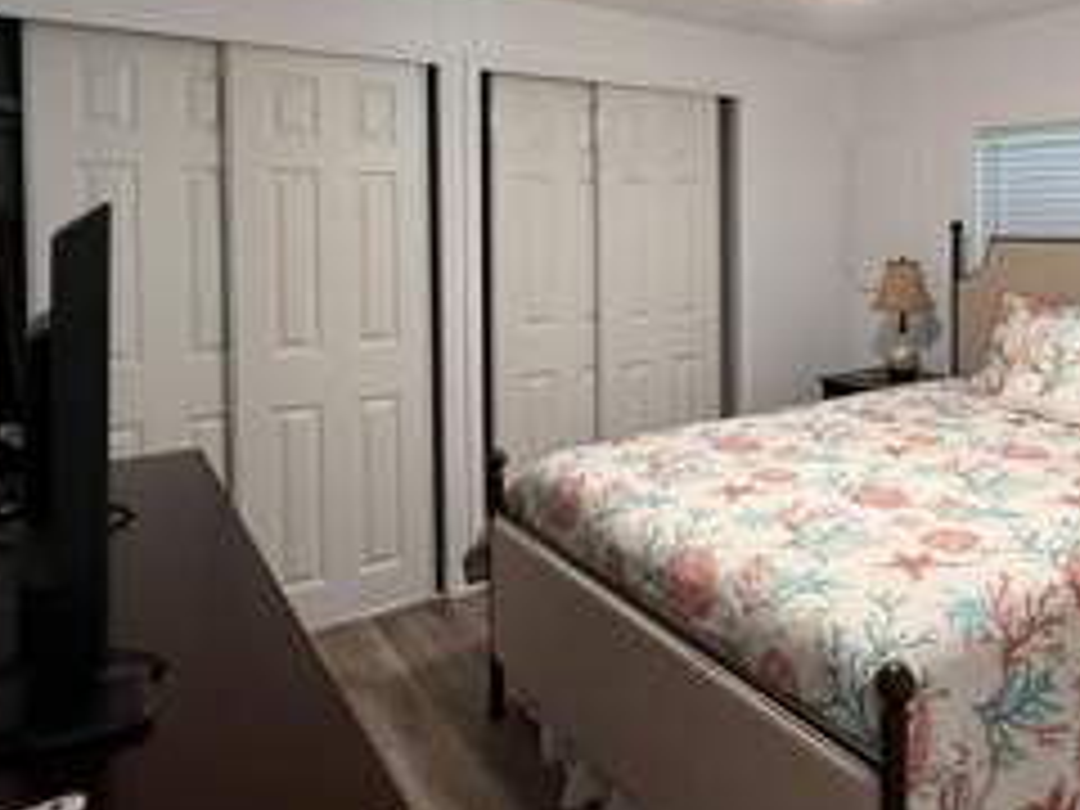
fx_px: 874
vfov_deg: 48.5
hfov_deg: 60.4
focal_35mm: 28
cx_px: 792
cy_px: 238
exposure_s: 1/60
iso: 250
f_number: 2.2
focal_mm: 2.22
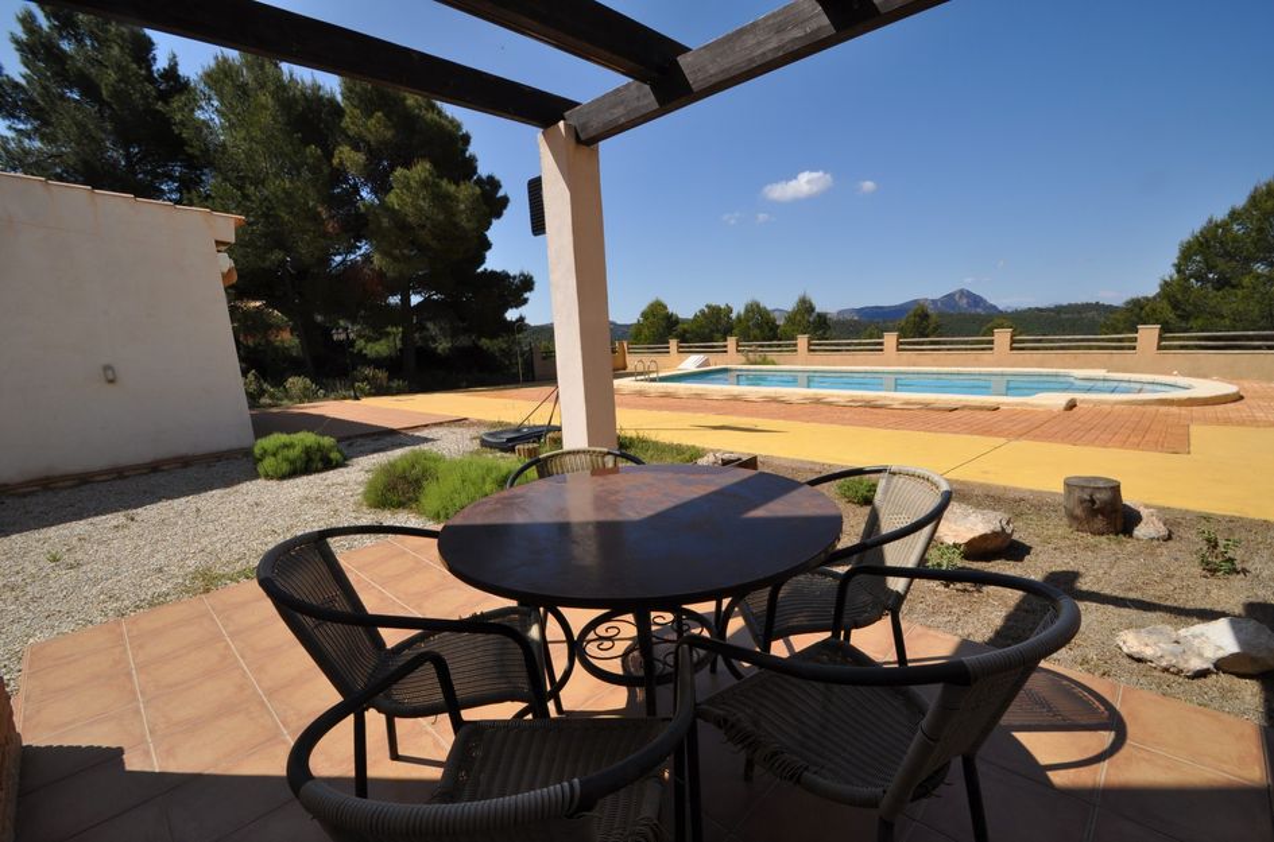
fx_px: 529
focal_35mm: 15
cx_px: 637
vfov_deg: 77.0
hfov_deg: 100.5
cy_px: 421
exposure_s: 1/200
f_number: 16
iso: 200
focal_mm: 10
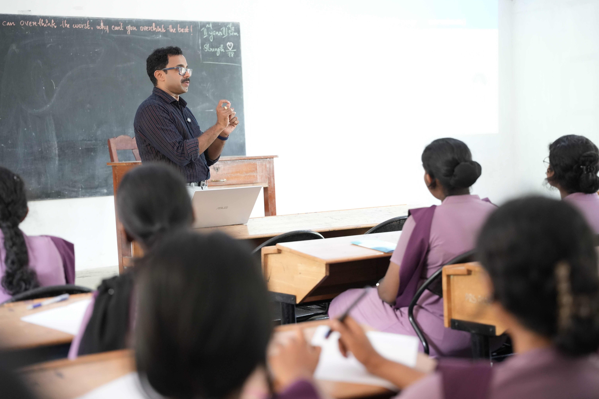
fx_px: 1248
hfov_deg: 27.0
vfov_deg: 18.2
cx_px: 316
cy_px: 200
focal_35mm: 75
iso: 2500
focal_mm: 70
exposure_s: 1/100
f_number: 2.8
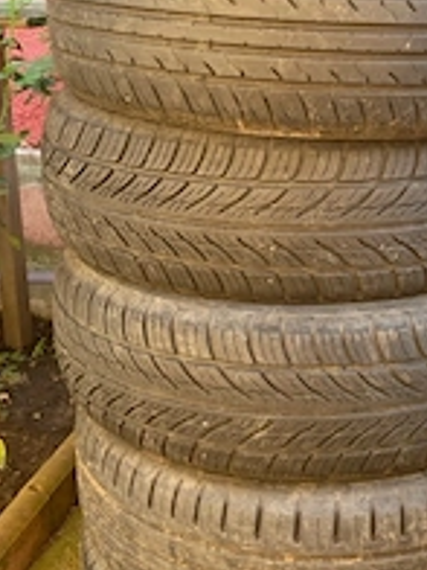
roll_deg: -1.0
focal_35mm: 53
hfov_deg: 27.2
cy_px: 189
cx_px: 317
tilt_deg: -14.4
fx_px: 872
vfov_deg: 35.8
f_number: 1.8
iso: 50
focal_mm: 4.25
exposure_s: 1/121
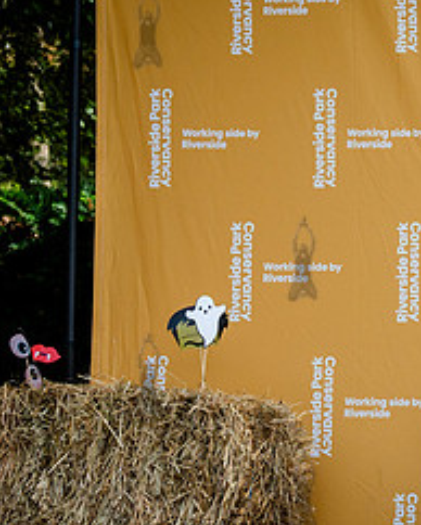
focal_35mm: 88
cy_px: 428
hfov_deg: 16.3
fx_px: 1369
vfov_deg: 21.4
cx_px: 591
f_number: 4
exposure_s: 1/2000
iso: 1000
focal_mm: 31
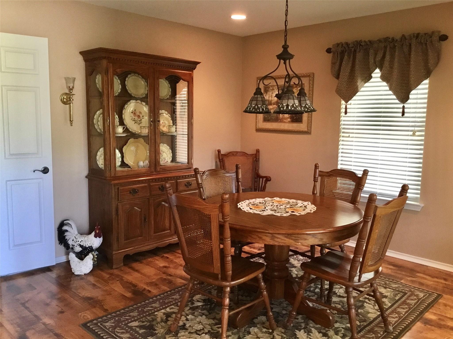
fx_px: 406
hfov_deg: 58.4
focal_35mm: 31
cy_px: 170
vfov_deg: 45.4
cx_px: 226
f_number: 2.4
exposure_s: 1/30
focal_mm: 3.3
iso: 125
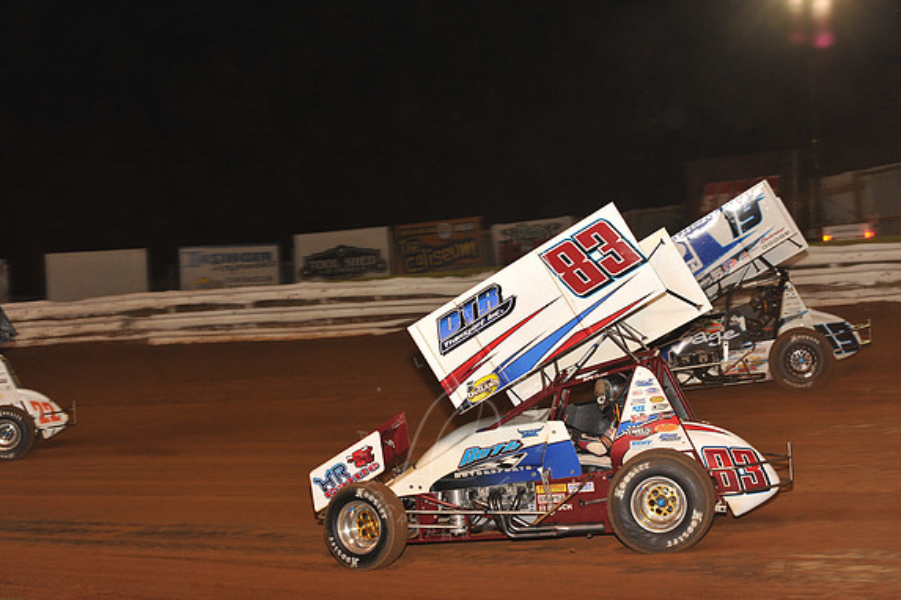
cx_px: 450
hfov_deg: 25.1
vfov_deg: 16.9
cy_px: 300
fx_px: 2027
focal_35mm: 81
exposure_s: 1/320
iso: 1250
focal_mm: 80
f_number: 6.3
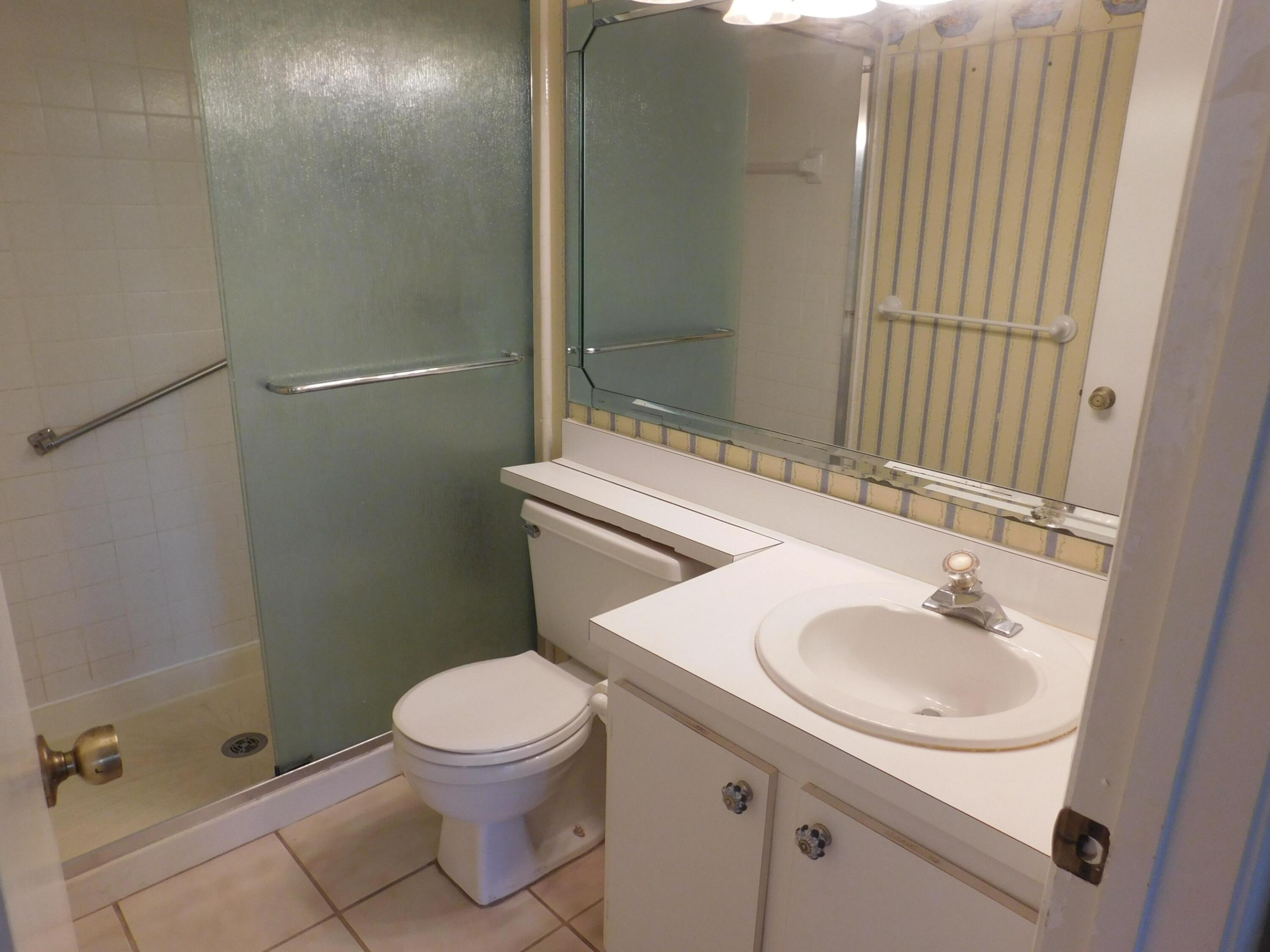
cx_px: 635
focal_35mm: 24
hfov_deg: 71.6
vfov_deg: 56.8
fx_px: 881
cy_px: 476
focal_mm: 4.1
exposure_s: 1/30
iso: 140
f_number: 3
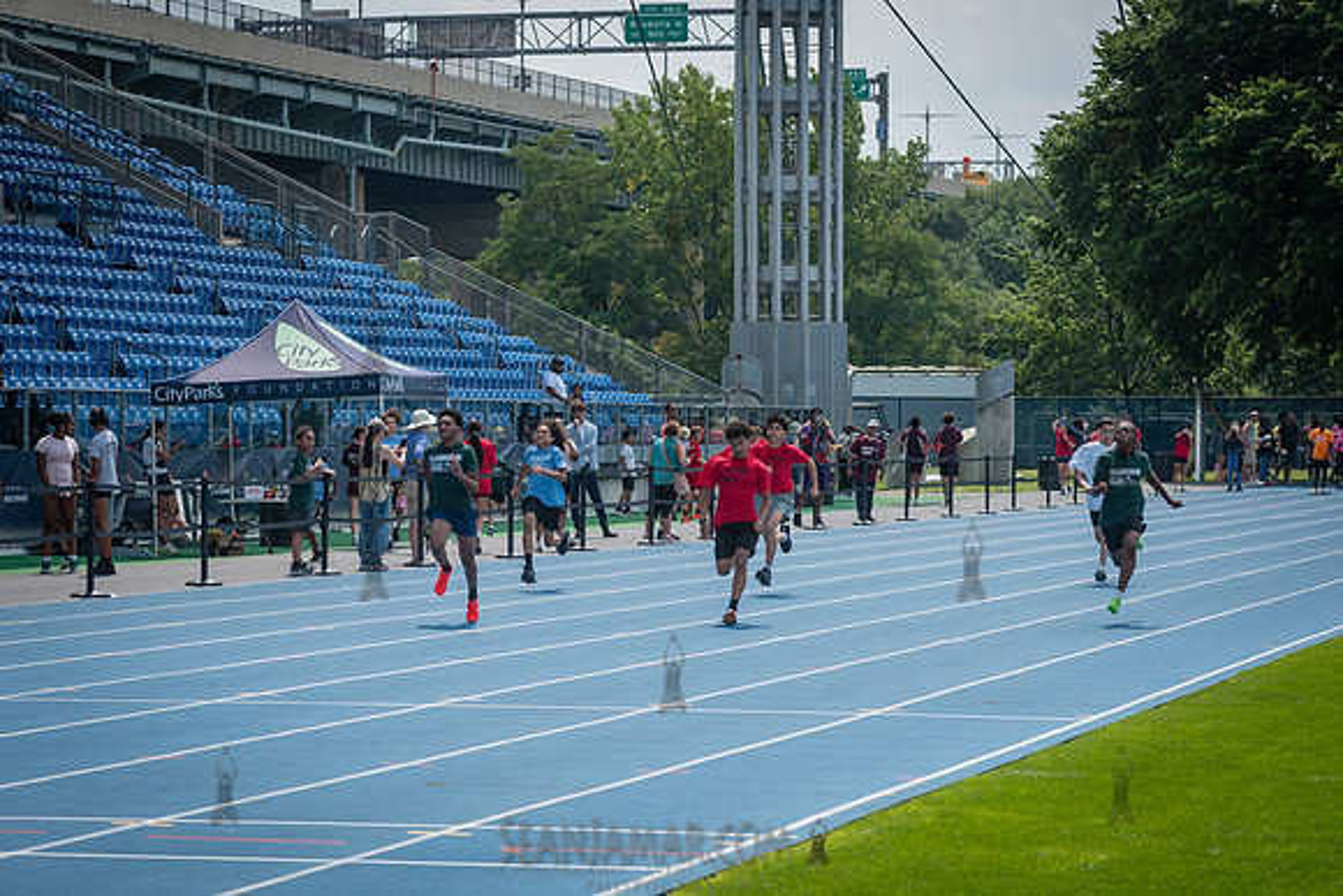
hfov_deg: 15.6
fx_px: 4898
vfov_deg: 10.5
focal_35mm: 131
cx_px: 718
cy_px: 504
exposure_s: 1/1600
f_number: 5
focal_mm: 105
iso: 160
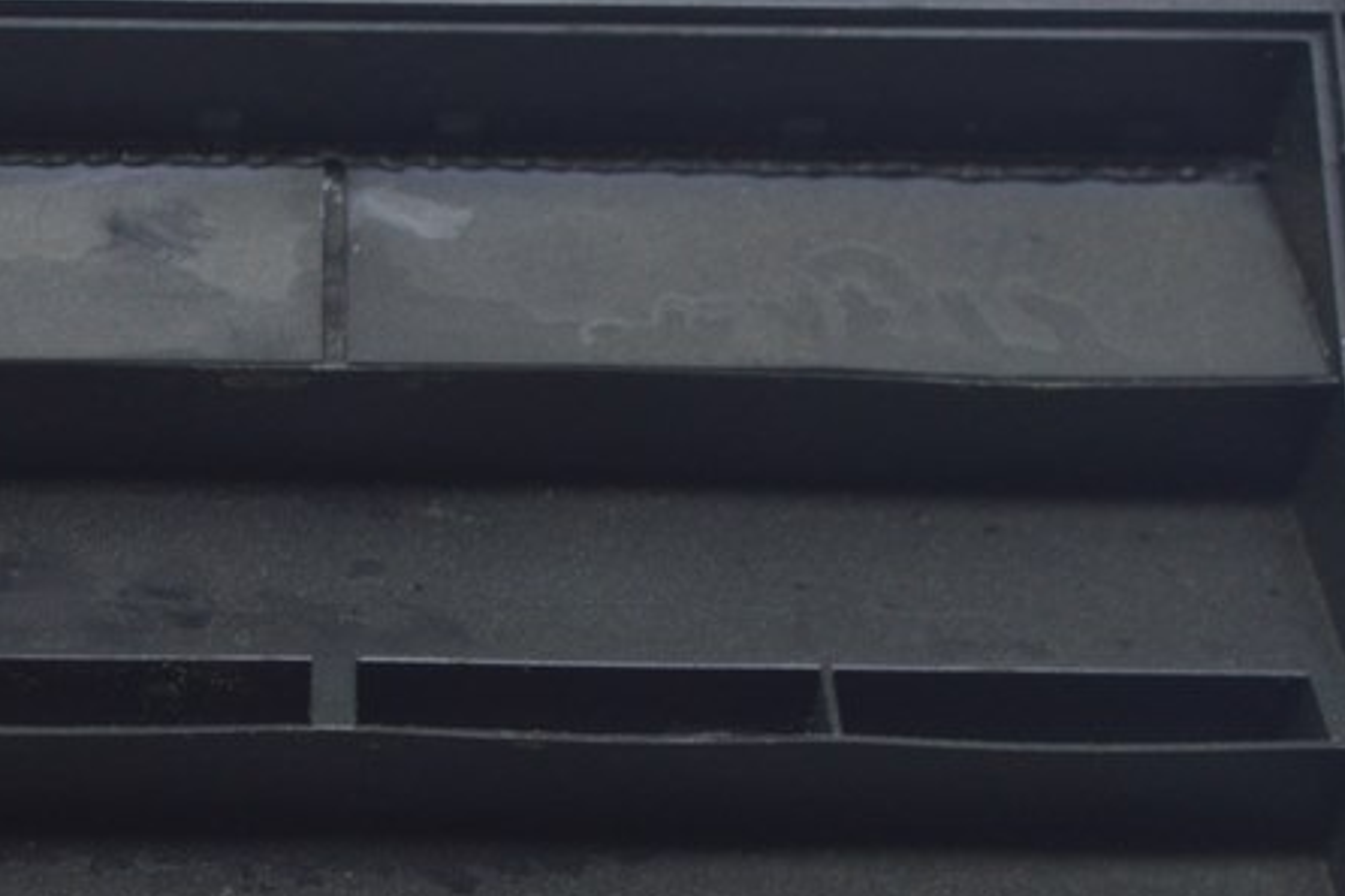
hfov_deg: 17.3
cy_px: 590
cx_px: 211
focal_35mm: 117
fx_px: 4369
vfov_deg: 11.7
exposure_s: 1/20
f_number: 5.6
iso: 400
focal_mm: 34
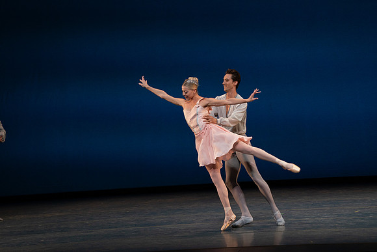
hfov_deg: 10.3
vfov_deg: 6.9
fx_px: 2095
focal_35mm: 200
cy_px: 126
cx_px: 188
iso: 3200
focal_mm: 200
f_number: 8
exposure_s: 1/500
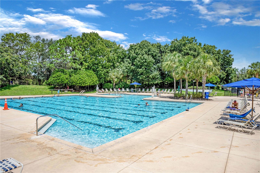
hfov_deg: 73.8
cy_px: 86
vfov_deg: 53.1
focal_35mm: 24
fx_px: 173
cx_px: 130
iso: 200
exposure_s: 1/250
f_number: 13
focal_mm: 24
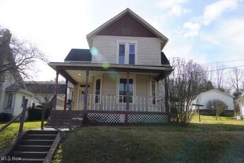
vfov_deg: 48.0
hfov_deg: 67.4
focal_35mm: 27
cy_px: 82
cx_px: 122
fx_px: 183
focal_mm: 18
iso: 100
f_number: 9
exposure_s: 1/125
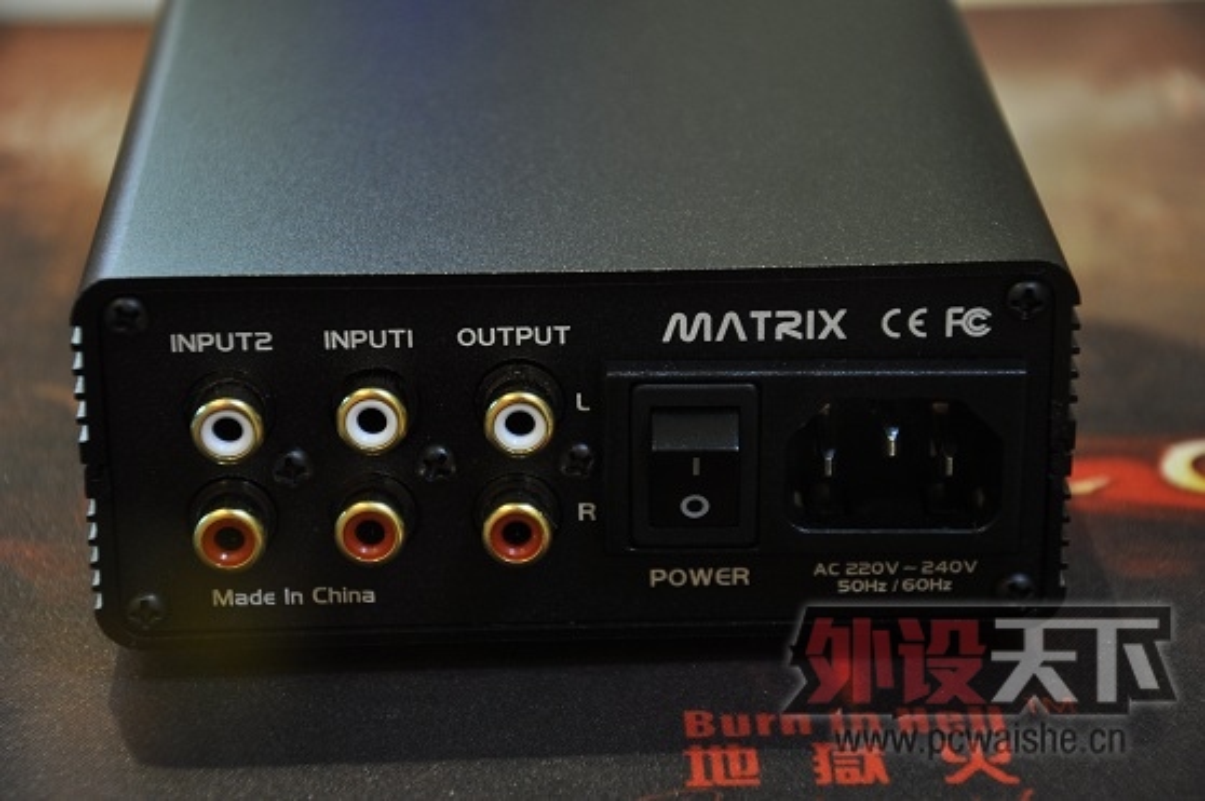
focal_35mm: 120
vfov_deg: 11.4
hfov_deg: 17.1
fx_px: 4013
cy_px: 400
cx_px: 602
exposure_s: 1/2.5
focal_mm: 80
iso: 400
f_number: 5.3
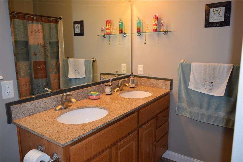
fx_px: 182
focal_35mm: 27
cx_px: 122
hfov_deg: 67.4
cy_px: 81
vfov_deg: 47.9
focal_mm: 18
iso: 800
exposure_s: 1/80
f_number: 4.5
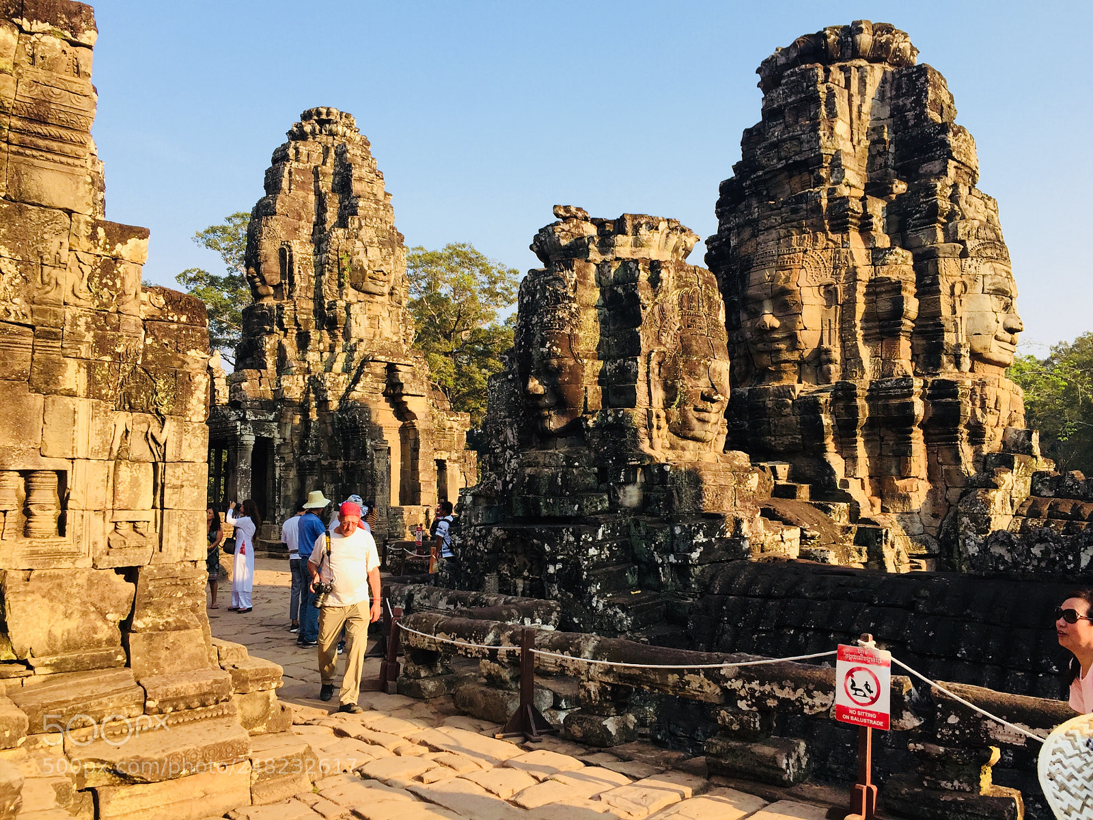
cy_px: 410
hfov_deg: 61.7
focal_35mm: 29
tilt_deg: +4.4
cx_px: 546
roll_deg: -0.8
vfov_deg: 48.2
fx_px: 916
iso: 32
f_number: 2.2
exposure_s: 1/807
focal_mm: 4.15
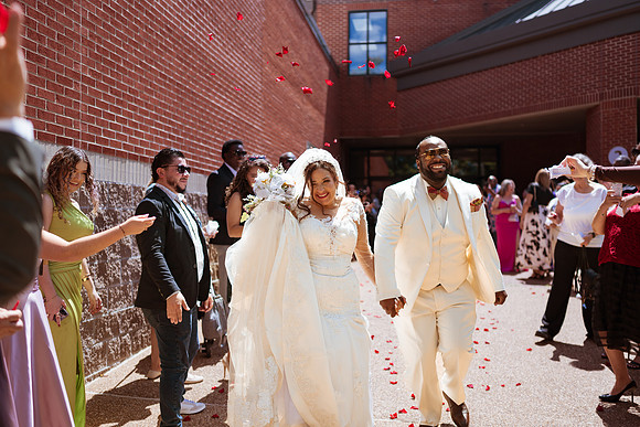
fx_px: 622
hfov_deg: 54.4
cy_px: 214
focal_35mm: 35
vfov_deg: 37.9
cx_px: 320
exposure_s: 1/2000
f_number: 1.8
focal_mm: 35
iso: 100
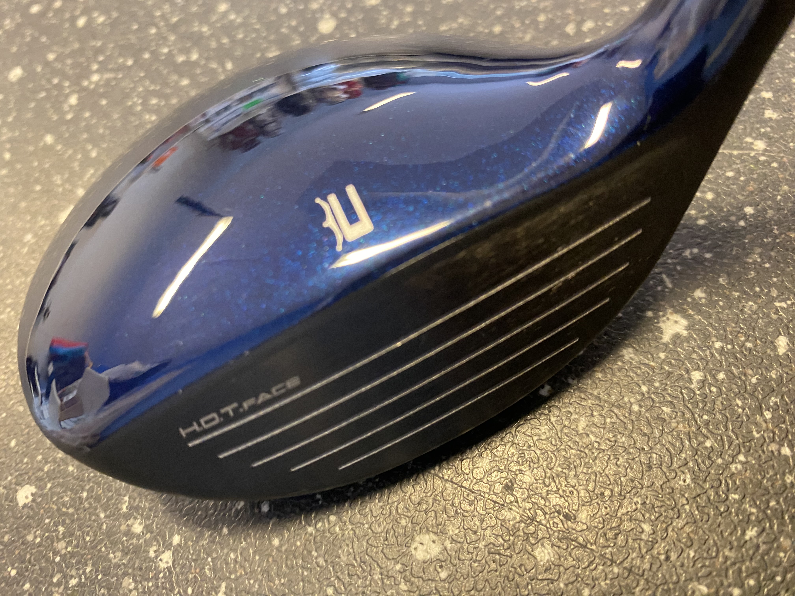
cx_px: 398
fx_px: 574
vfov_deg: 54.9
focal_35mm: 25
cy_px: 298
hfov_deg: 69.4
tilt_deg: -60.3
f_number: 1.8
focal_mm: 4.25
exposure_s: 1/33
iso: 400
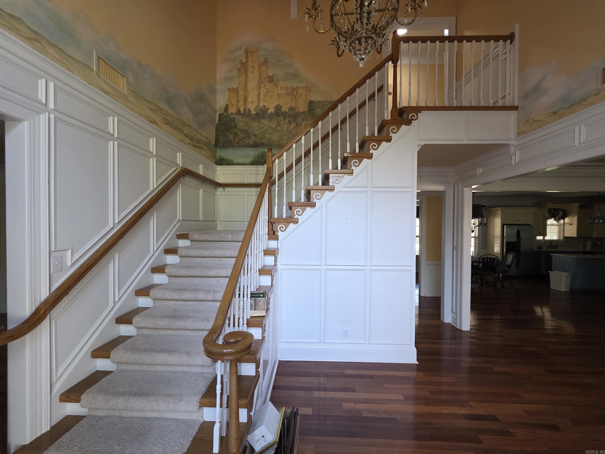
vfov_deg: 89.9
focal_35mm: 13
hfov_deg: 106.2
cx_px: 302
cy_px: 227
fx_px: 227
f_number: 1.9
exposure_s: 1/60
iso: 400
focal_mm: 2.2
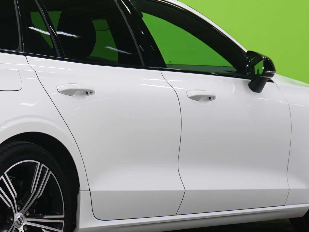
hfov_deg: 13.2
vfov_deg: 10.0
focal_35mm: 148
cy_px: 63
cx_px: 11
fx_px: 1321
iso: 400
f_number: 5
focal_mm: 52
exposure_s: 1/10
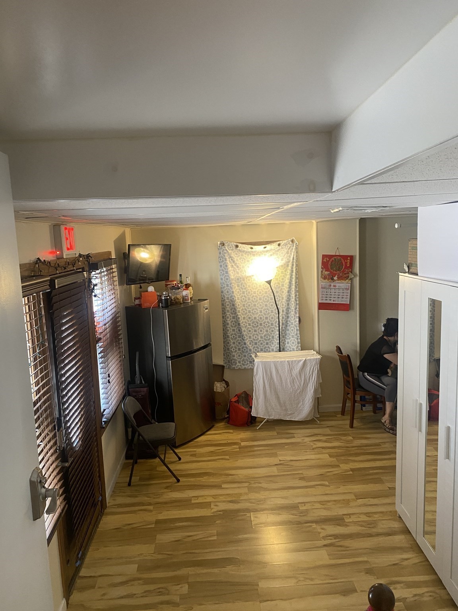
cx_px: 229
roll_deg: +3.0
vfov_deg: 67.3
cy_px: 306
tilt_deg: -5.7
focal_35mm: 26
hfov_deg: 53.1
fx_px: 459
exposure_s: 1/60
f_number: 1.8
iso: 200
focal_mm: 4.25
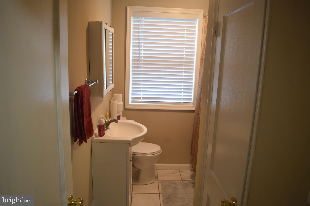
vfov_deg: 36.9
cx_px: 155
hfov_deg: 53.1
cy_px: 103
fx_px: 310
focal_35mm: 36
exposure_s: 1/80
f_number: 4.5
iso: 400
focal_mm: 24
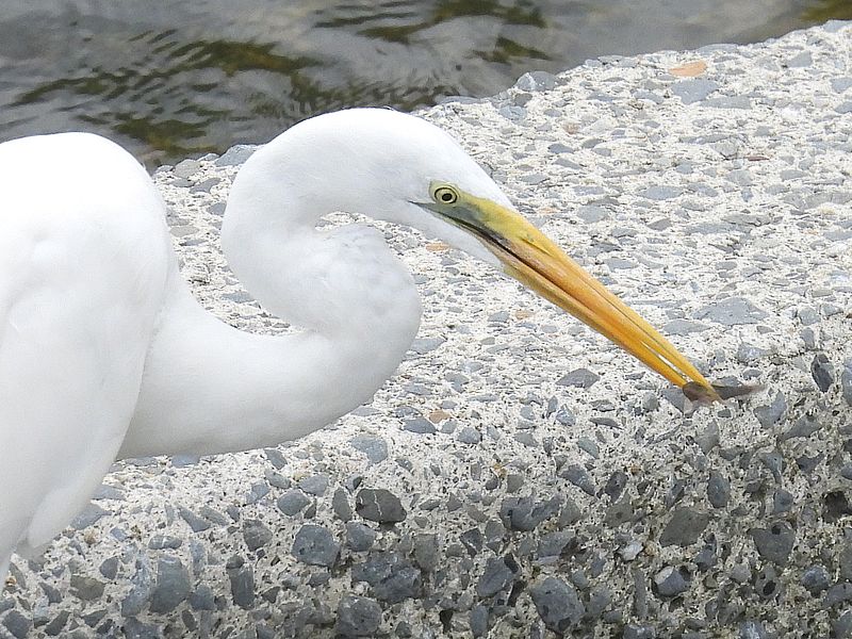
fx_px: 29535
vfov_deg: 1.2
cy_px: 320
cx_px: 426
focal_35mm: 1200
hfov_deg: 1.7
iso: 400
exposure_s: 1/250
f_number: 6.3
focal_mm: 214
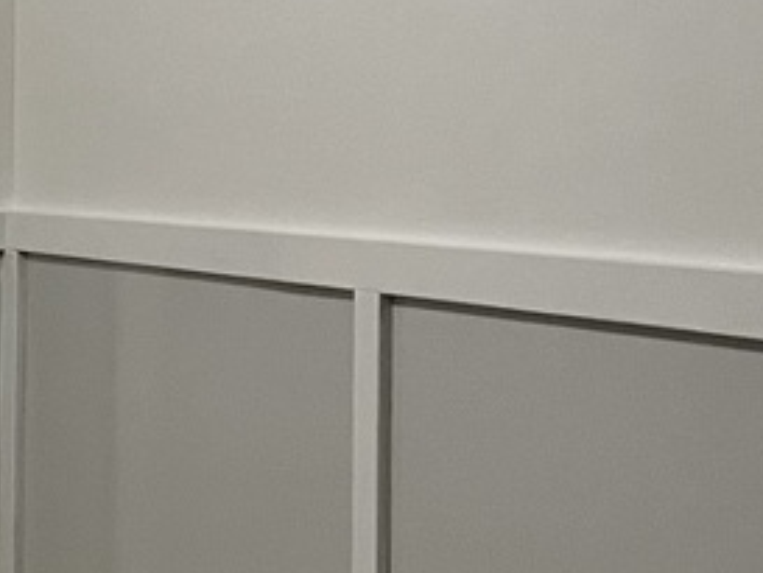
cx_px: -827
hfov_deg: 12.4
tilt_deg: +1.4
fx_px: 3021
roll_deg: -0.9
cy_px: 70
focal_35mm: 137
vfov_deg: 10.8
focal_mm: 5.1
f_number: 1.6
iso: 200
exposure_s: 1/60
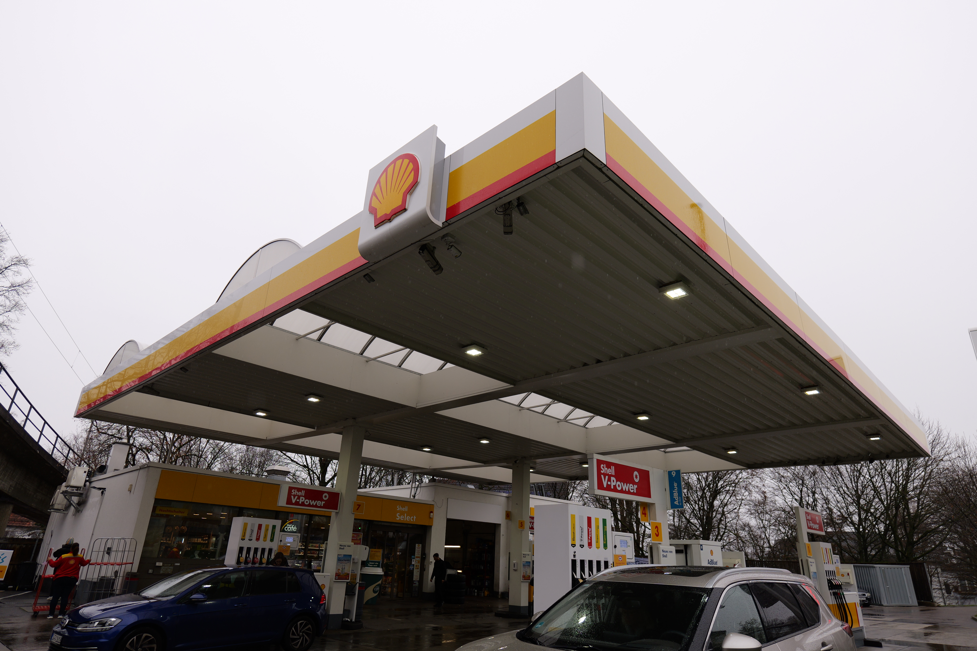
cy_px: 326
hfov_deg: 84.0
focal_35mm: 20
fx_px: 543
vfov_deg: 61.9
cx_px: 488
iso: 400
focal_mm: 20
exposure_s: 1/640
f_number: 4
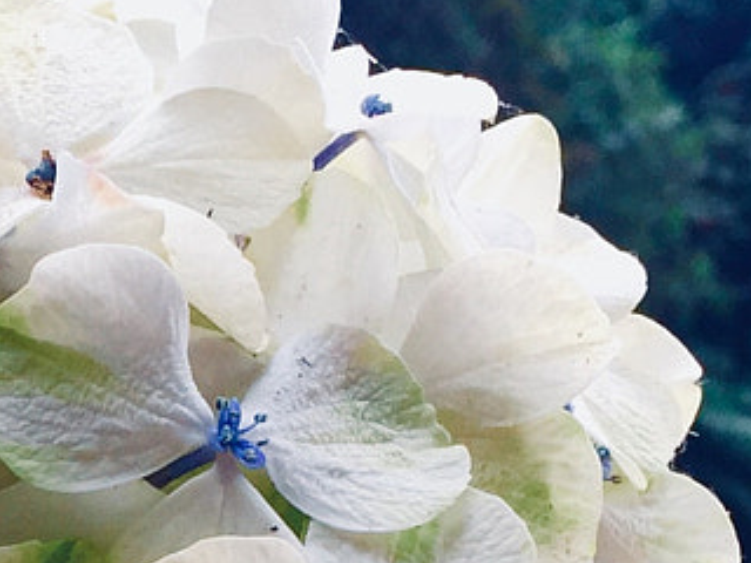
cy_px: 985
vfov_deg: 9.7
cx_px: -157
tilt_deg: +1.7
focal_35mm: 145
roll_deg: +0.6
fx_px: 3146
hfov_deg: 13.2
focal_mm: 4.15
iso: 32
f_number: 2.2
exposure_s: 1/542
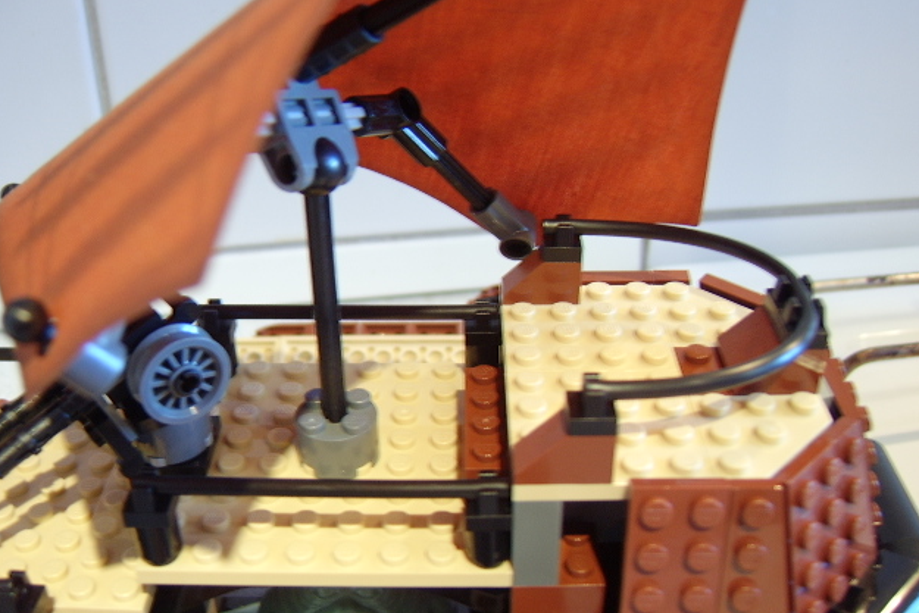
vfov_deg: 40.0
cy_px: 328
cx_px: 465
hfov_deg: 57.2
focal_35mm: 33
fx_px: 843
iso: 100
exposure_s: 1/4
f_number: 2.7
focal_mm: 8.13
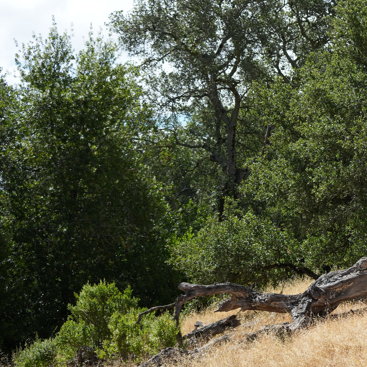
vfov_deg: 15.7
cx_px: 476
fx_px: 1331
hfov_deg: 15.0
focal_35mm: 111
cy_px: 189
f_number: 4.5
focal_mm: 50
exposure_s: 1/1000
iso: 250
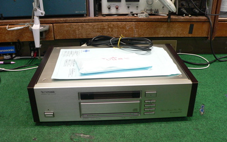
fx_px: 241
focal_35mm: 39
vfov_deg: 32.7
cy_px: 78
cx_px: 114
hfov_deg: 50.4
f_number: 2.8
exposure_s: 1/25
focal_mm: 6
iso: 200
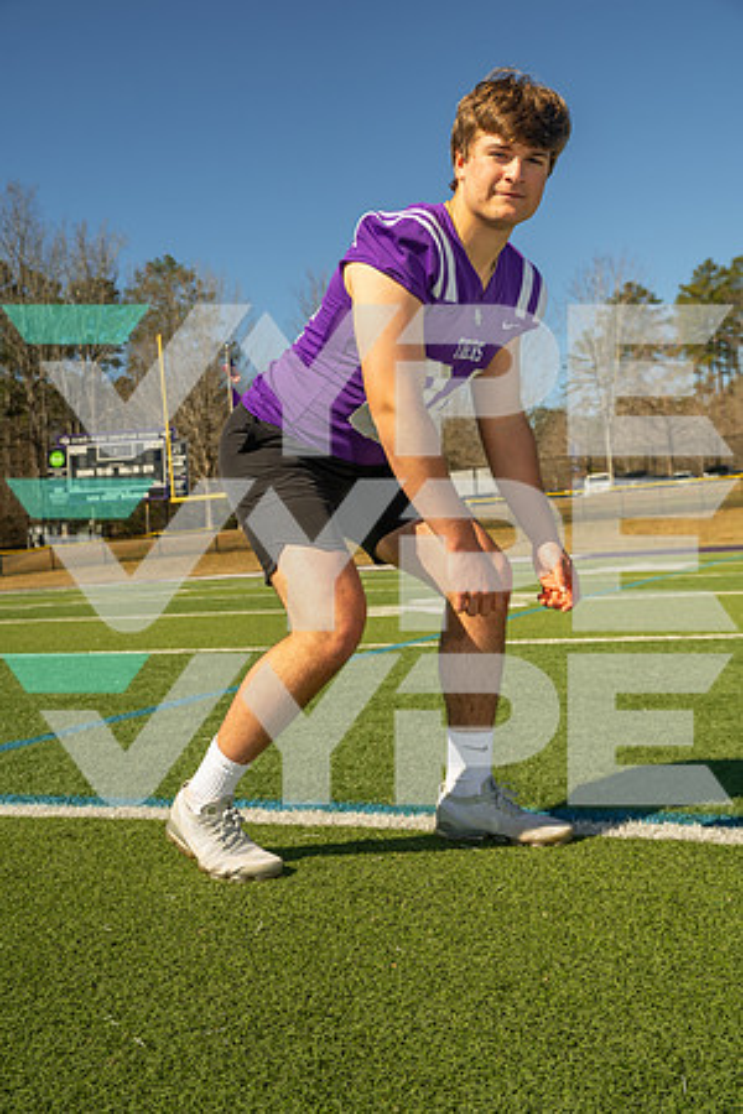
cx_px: 372
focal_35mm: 39
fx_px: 1207
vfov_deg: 49.6
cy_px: 557
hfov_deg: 34.2
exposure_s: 1/125
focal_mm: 39
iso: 100
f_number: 5.6
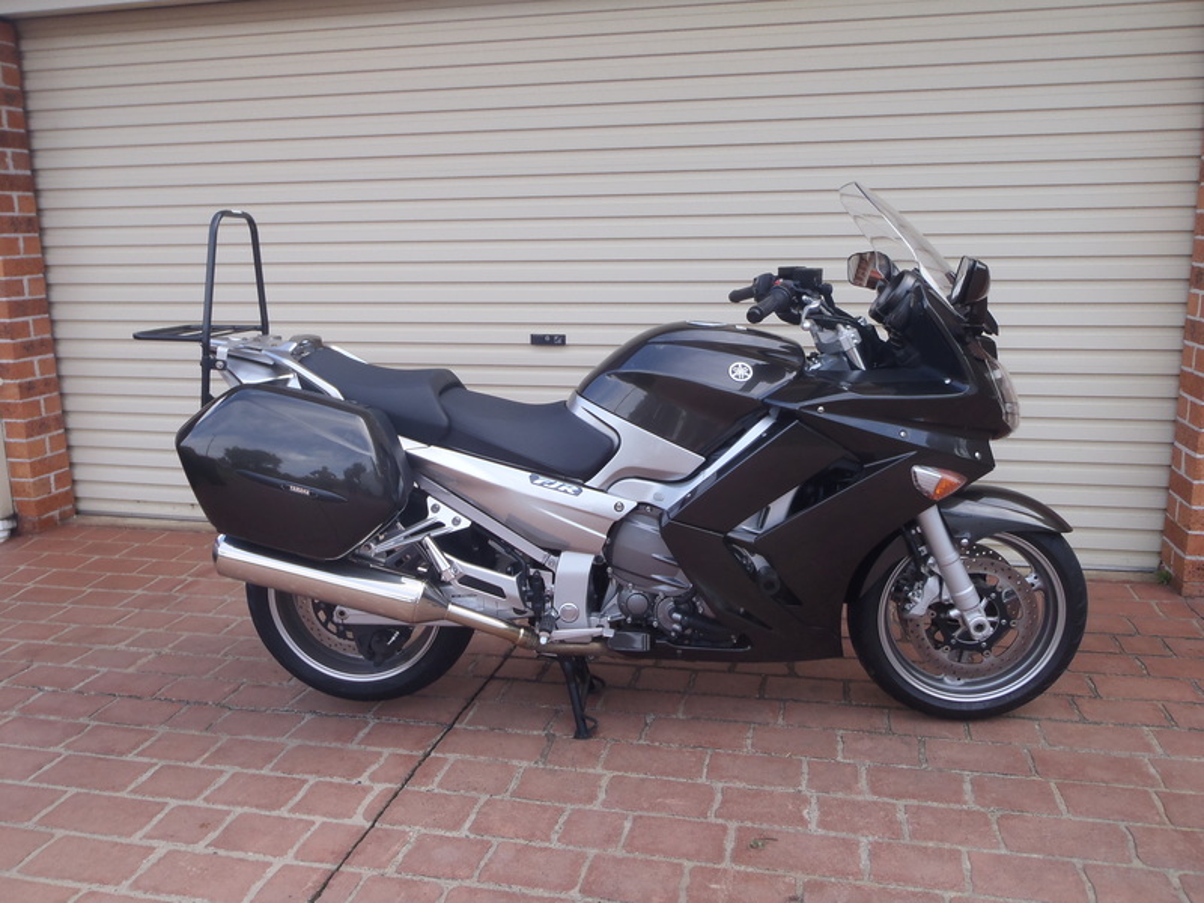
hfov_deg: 63.4
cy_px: 452
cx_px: 602
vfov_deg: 49.7
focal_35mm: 28
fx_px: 974
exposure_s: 1/125
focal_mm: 5
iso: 80
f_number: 4.5
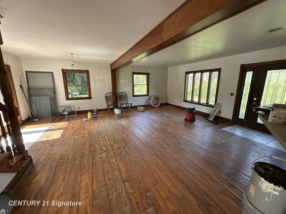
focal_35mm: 14
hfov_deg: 102.1
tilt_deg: -11.0
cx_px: 143
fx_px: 116
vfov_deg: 85.7
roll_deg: +0.1
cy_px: 107
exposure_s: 1/99
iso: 125
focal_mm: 2.22
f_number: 2.2
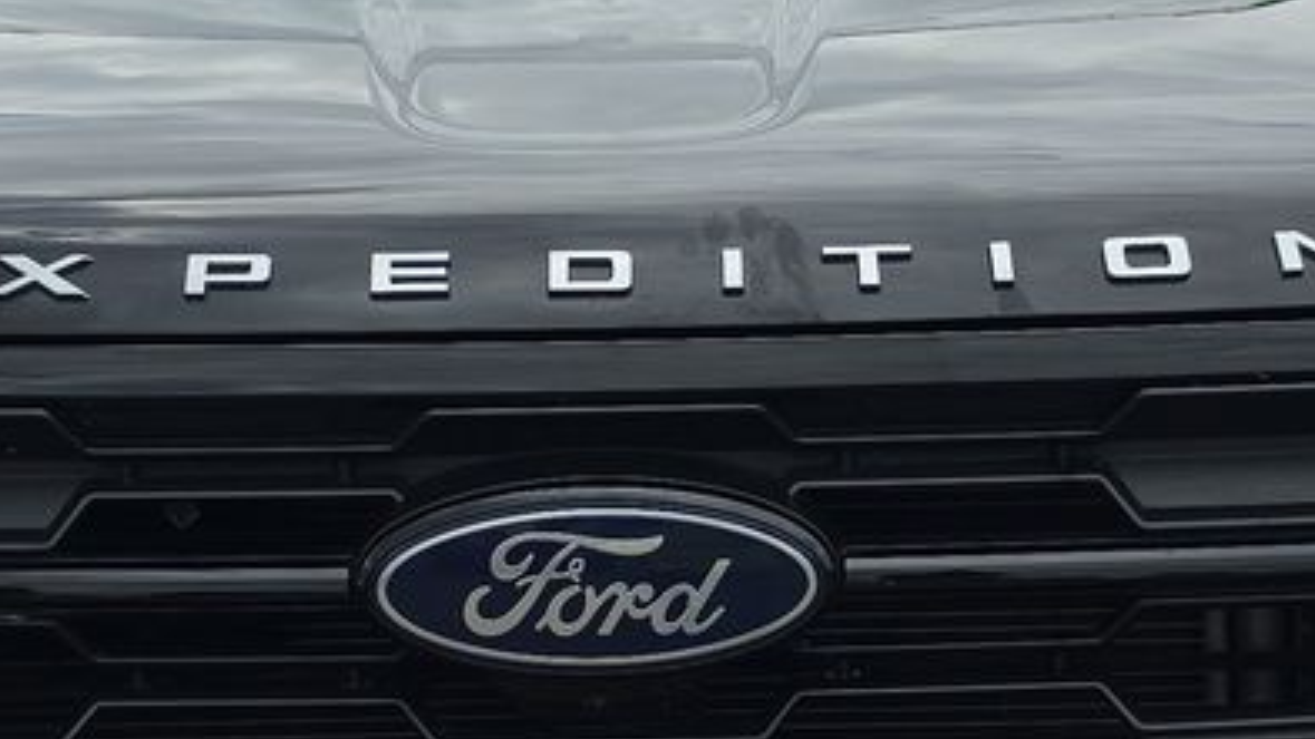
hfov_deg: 20.9
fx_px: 3556
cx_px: 579
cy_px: 478
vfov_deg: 11.9
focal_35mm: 102
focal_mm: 6.5
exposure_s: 1/1087
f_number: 1.4
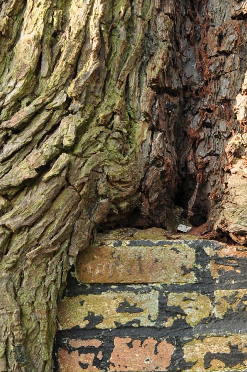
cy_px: 364
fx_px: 826
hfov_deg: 16.9
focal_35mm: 80
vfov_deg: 24.4
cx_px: 176
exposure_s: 1/80
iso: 200
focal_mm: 22
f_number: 8
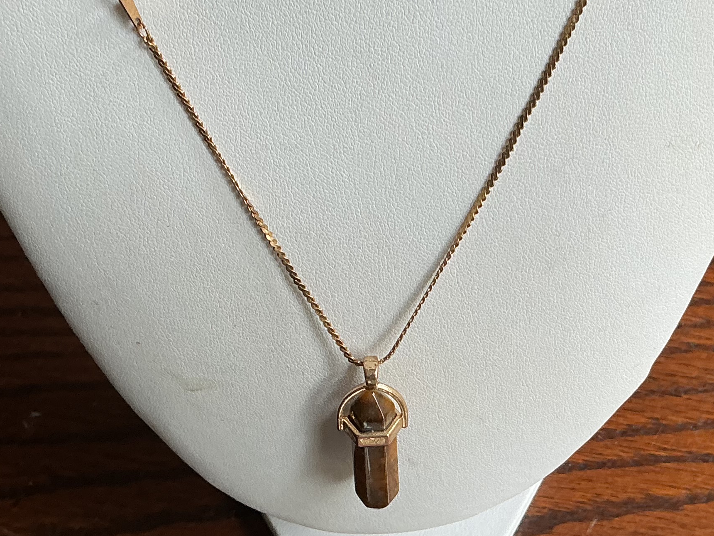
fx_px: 1403
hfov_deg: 28.4
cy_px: 261
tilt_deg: -59.6
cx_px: 467
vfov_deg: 21.6
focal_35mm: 68
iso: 16
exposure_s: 1/126
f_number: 1.8
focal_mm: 3
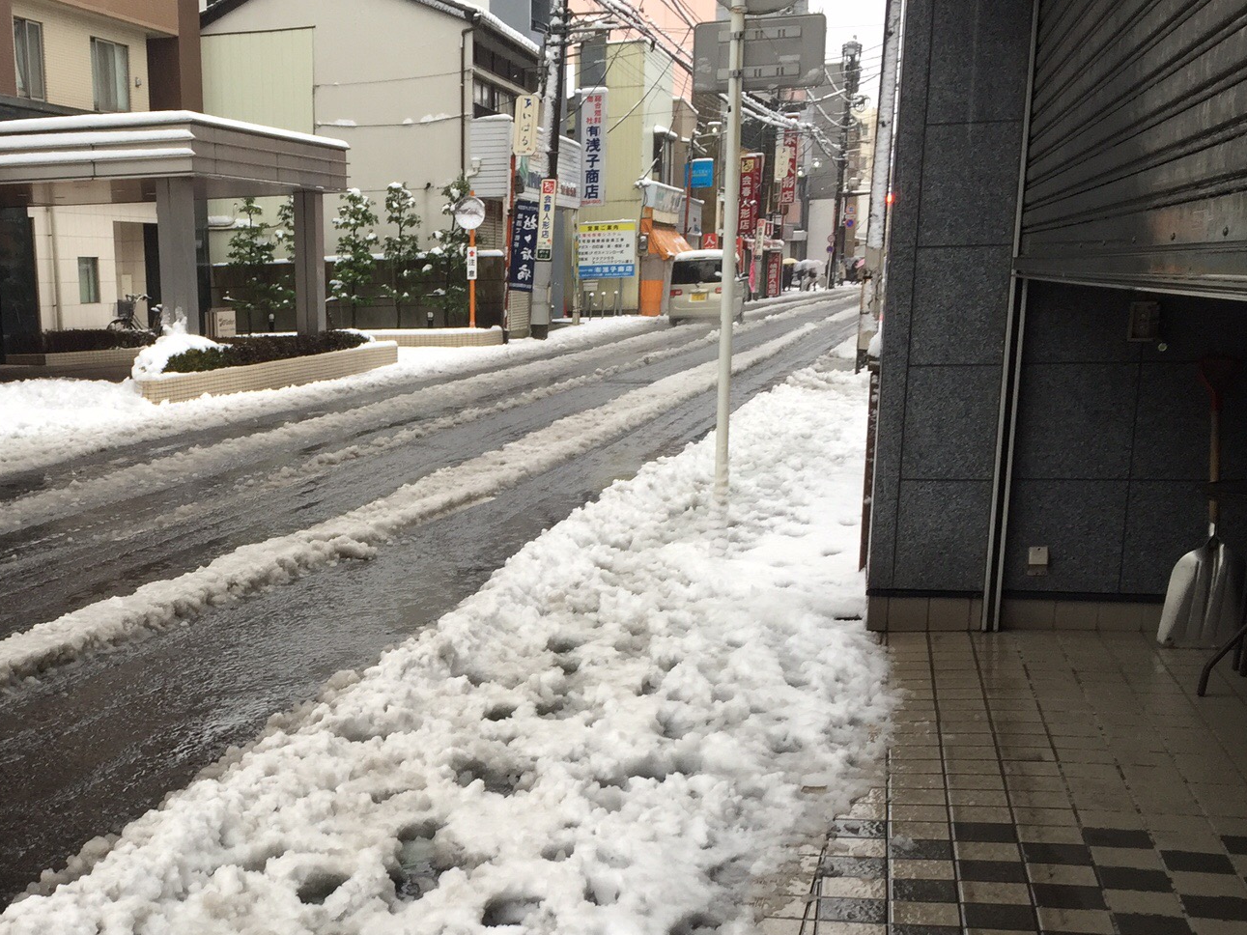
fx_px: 1657
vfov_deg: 30.9
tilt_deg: -13.6
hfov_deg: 39.9
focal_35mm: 46
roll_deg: +1.0
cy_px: 711
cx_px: 291
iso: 32
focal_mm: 4.15
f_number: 2.2
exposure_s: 1/60
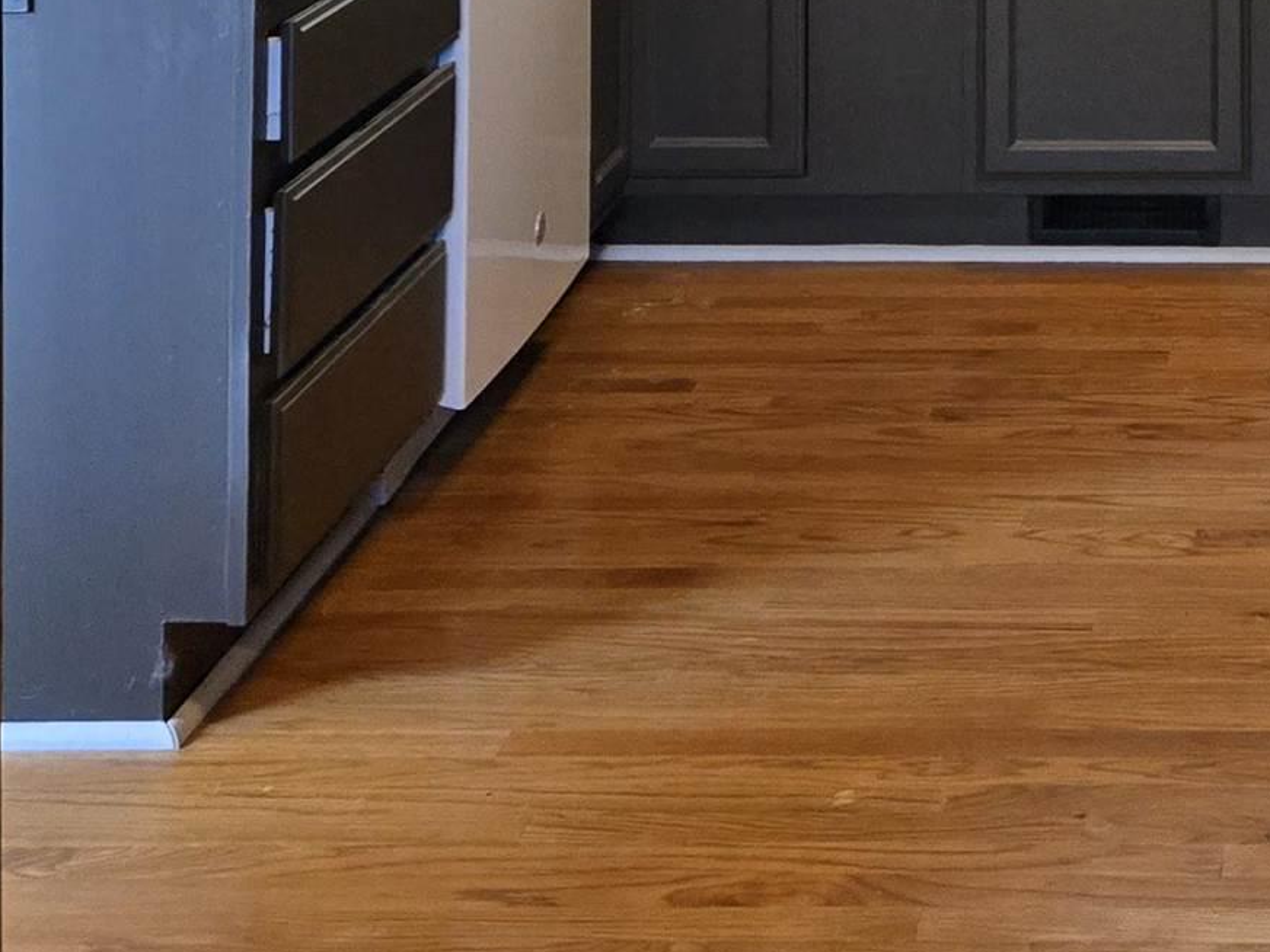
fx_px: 2972
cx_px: 1209
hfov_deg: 23.3
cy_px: -716
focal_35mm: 81
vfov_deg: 15.8
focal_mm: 5.4
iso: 640
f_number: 1.8
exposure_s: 1/120
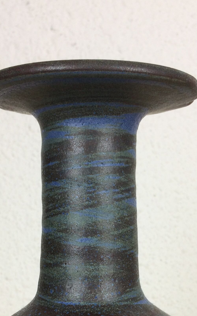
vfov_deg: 30.8
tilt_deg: -9.7
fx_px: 541
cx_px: 93
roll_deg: +0.4
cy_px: 294
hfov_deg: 20.6
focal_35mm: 63
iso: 64
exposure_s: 1/100
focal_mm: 4.15
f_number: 2.2
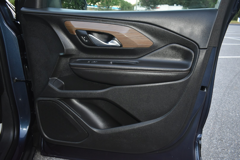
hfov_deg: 61.9
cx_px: 120
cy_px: 80
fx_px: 200
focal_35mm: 30
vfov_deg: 43.6
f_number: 3.5
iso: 1000
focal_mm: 20
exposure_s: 1/60
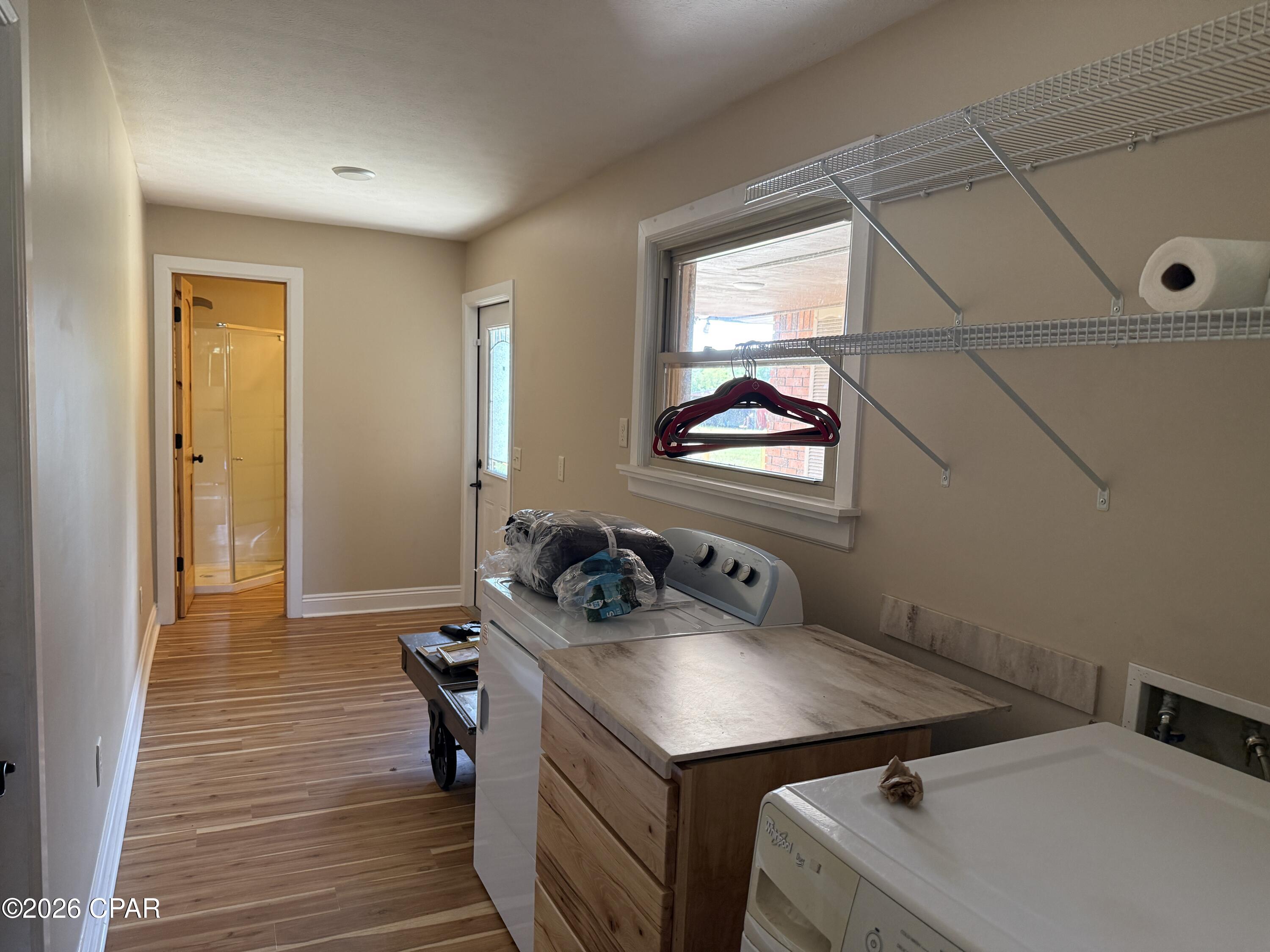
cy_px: 476
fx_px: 881
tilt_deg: -2.8
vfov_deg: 56.8
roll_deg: -2.2
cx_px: 635
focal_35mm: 24
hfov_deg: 71.6
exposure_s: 1/60
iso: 250
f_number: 1.78
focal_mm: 6.76
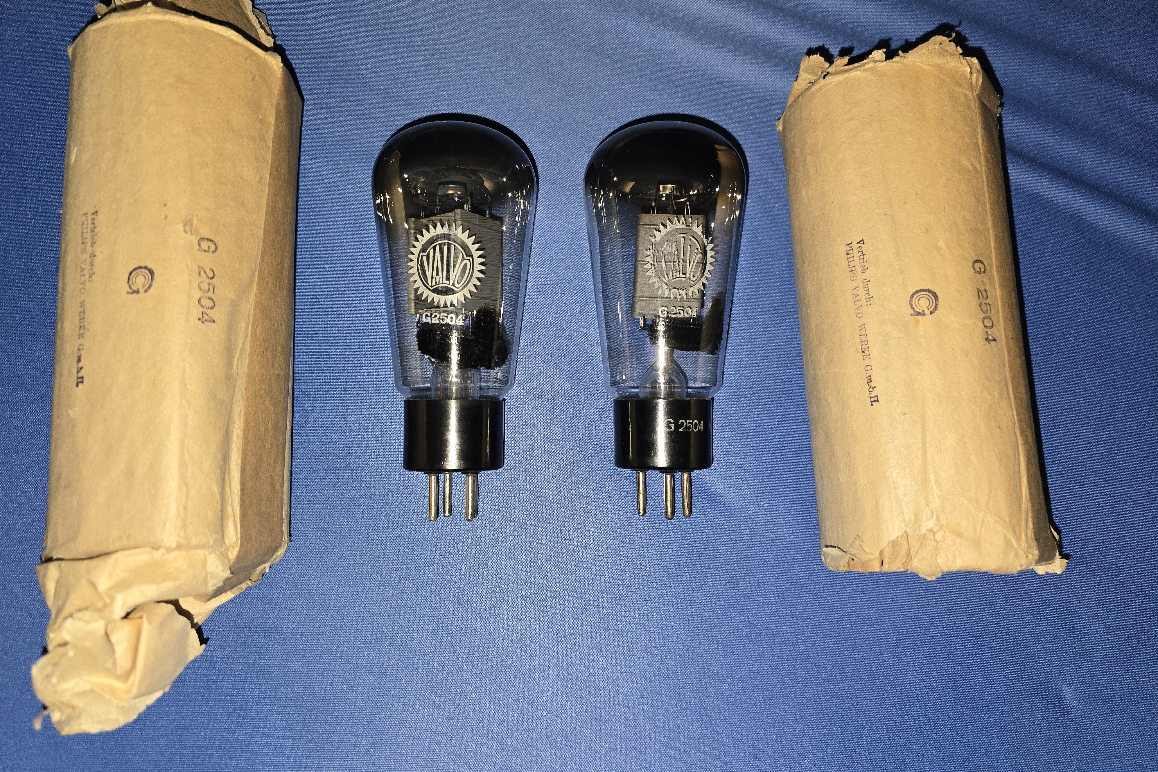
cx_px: 580
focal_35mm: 24
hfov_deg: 73.7
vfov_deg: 53.1
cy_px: 376
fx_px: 772
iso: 32
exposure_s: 1/50.3
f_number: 1.7
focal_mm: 6.3
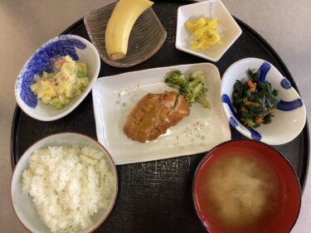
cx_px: 156
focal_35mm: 31
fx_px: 278
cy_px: 116
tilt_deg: -79.7
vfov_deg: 45.4
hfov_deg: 58.4
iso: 250
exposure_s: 1/60
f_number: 2.4
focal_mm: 3.3
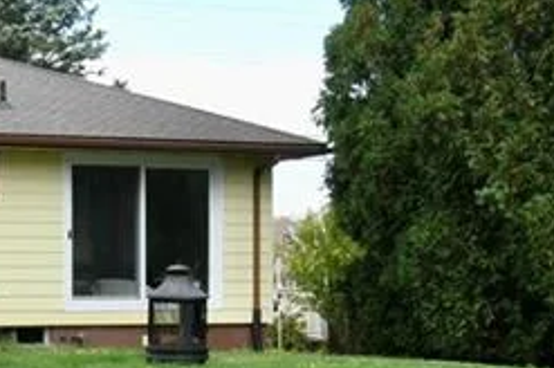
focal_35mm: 112
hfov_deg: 17.6
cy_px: 402
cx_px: -79
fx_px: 1721
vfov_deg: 12.0
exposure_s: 1/100
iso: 320
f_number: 9
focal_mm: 18
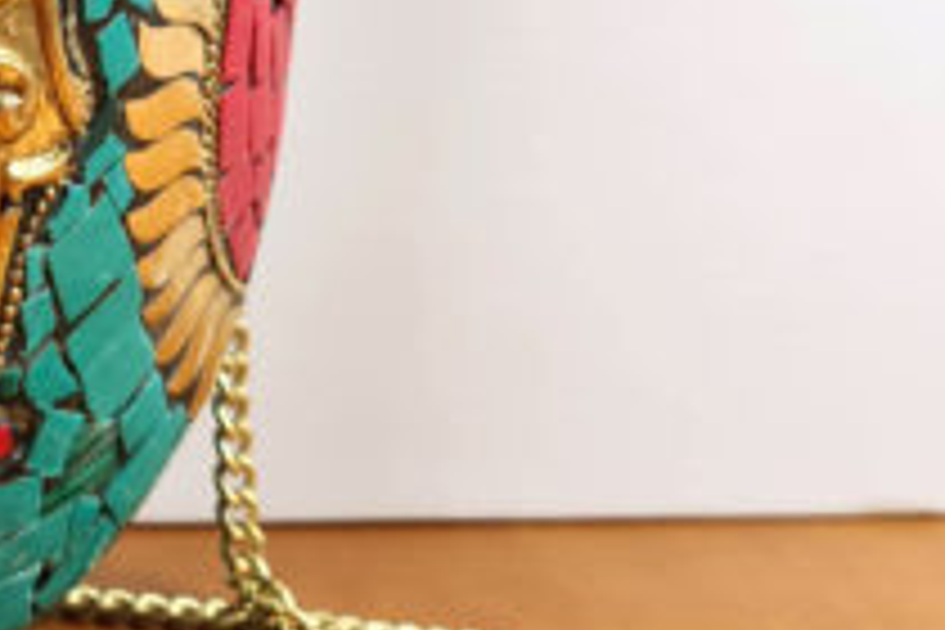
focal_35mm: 90
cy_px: -16
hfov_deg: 21.4
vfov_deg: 14.9
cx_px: -99
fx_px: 2362
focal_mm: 5.4
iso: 50
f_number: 1.8
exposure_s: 1/156
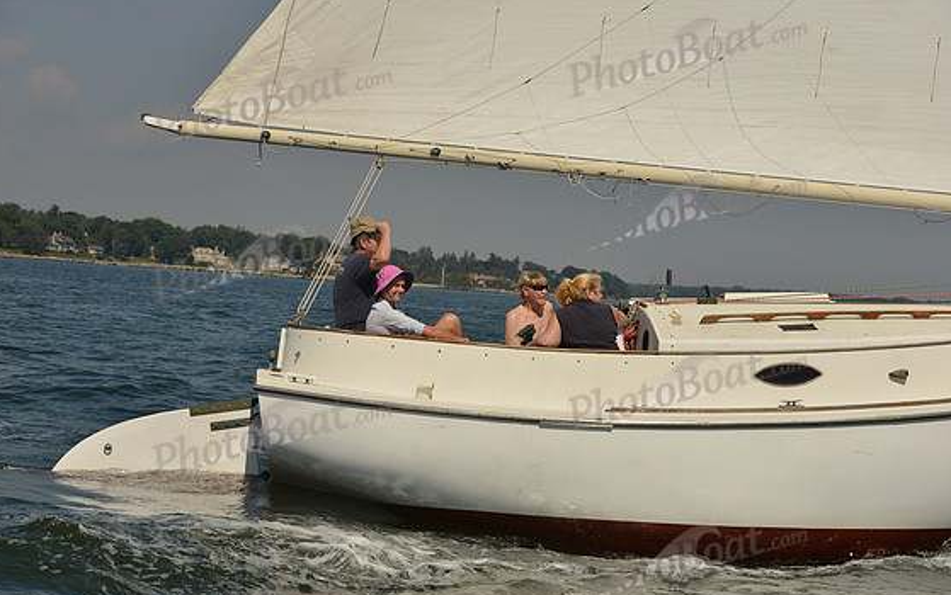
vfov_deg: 17.6
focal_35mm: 74
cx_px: 481
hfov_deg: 27.8
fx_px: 1919
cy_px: 322
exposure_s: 1/1250
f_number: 8
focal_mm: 70
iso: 400
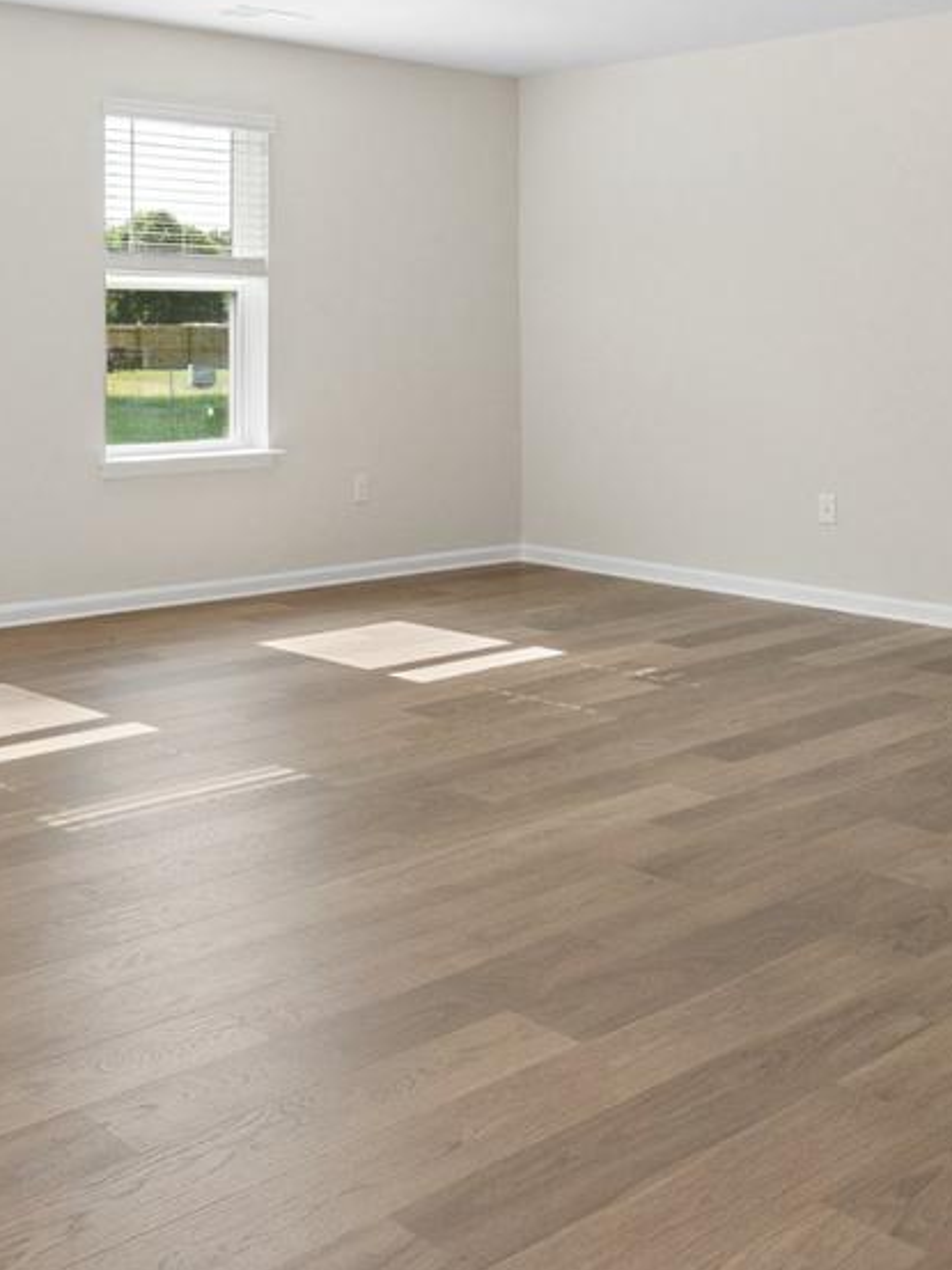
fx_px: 1514
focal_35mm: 41
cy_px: 298
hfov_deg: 33.0
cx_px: 85
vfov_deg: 43.9
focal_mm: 11
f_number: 8
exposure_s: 1/160
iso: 400
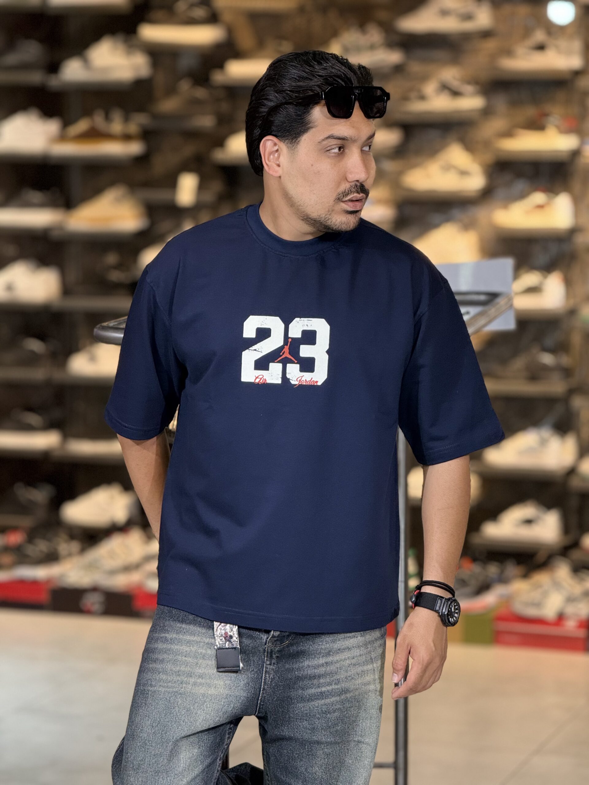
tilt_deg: -5.3
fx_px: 2722
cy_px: 392
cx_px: 294
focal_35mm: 120
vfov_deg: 16.4
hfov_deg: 12.3
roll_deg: -0.9
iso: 200
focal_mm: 15.66
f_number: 2.8
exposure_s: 1/100
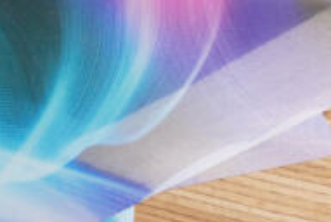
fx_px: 626
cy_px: 51
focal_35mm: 68
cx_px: -64
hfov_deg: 26.4
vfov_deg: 19.9
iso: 400
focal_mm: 9.1
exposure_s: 1/60
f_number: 8
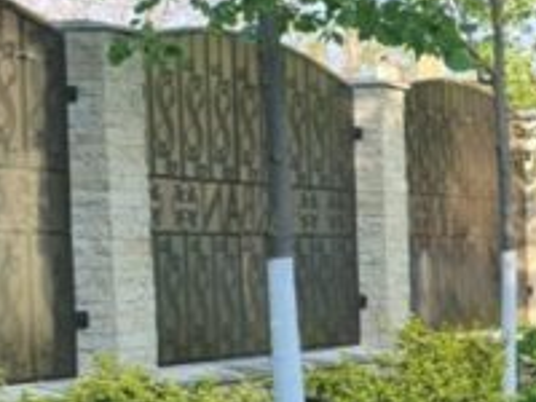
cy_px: 343
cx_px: 1088
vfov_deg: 11.5
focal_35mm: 128
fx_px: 1982
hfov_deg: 13.2
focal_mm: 7
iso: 50
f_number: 1.8
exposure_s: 1/436
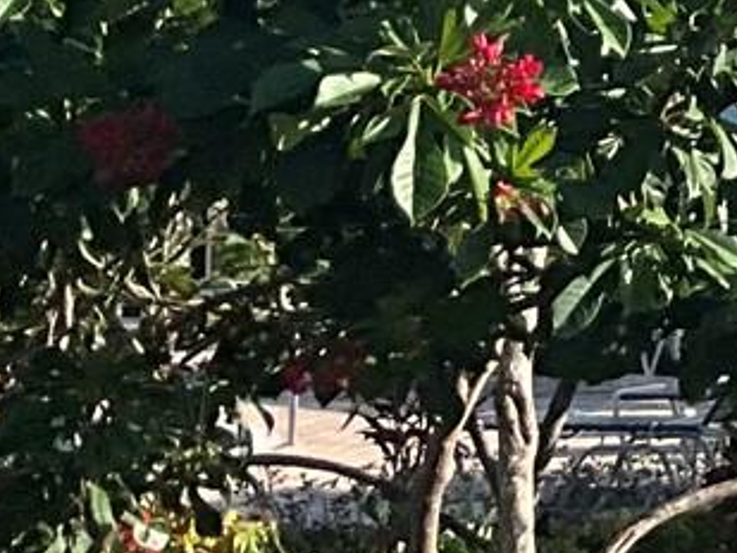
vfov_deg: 9.7
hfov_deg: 11.2
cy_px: -155
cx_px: 1708
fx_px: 3195
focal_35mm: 150
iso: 25
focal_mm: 3
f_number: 1.8
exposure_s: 1/1195
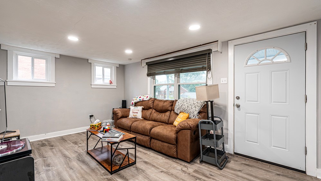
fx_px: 136
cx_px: 149
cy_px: 86
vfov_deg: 67.0
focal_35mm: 16
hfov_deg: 99.2
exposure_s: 1/40
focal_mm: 14
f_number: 8
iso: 1600
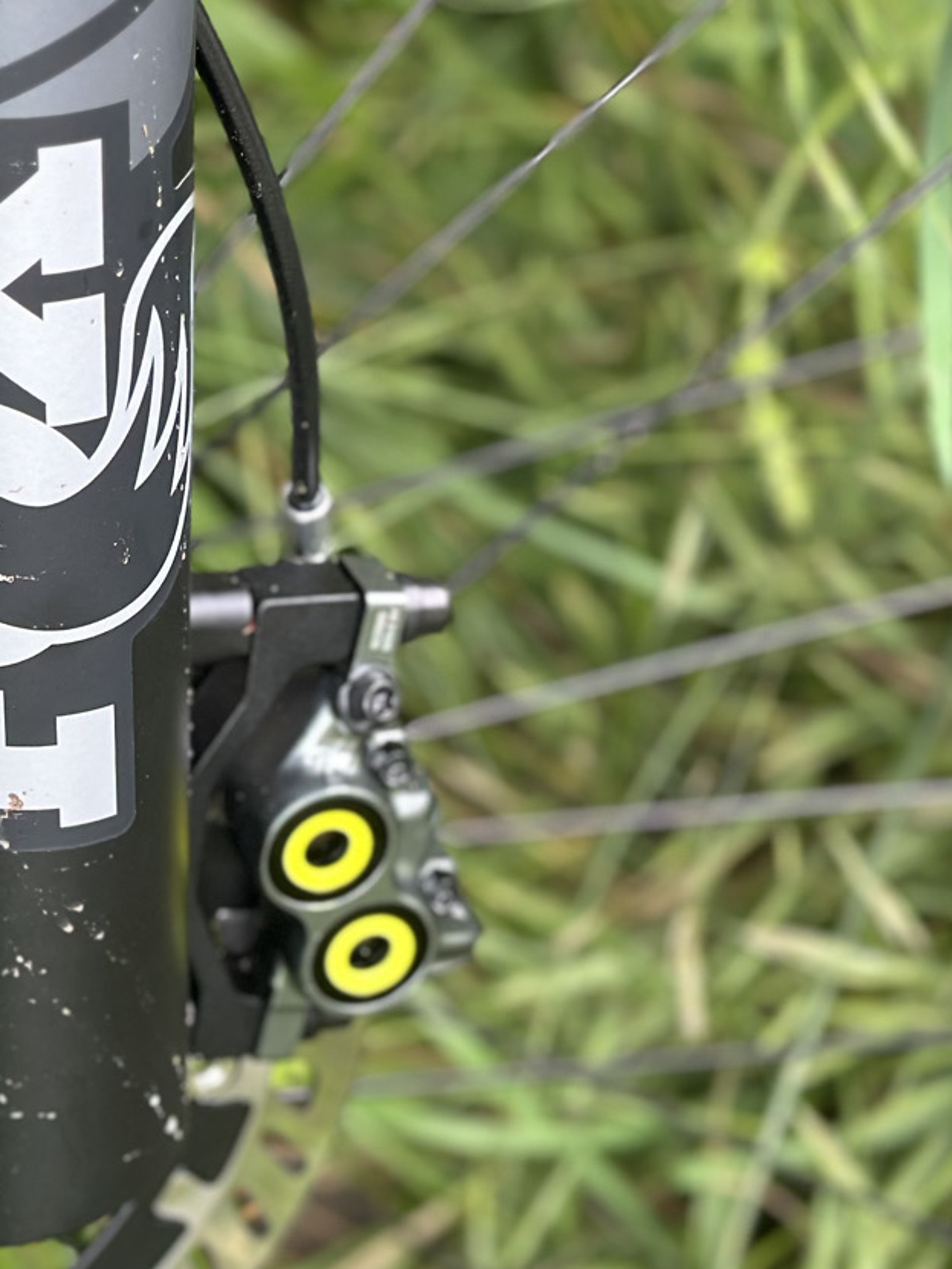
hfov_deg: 13.1
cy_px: 578
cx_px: -69
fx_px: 4068
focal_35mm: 111
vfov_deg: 17.7
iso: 80
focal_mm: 6.86
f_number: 1.78
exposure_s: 1/201
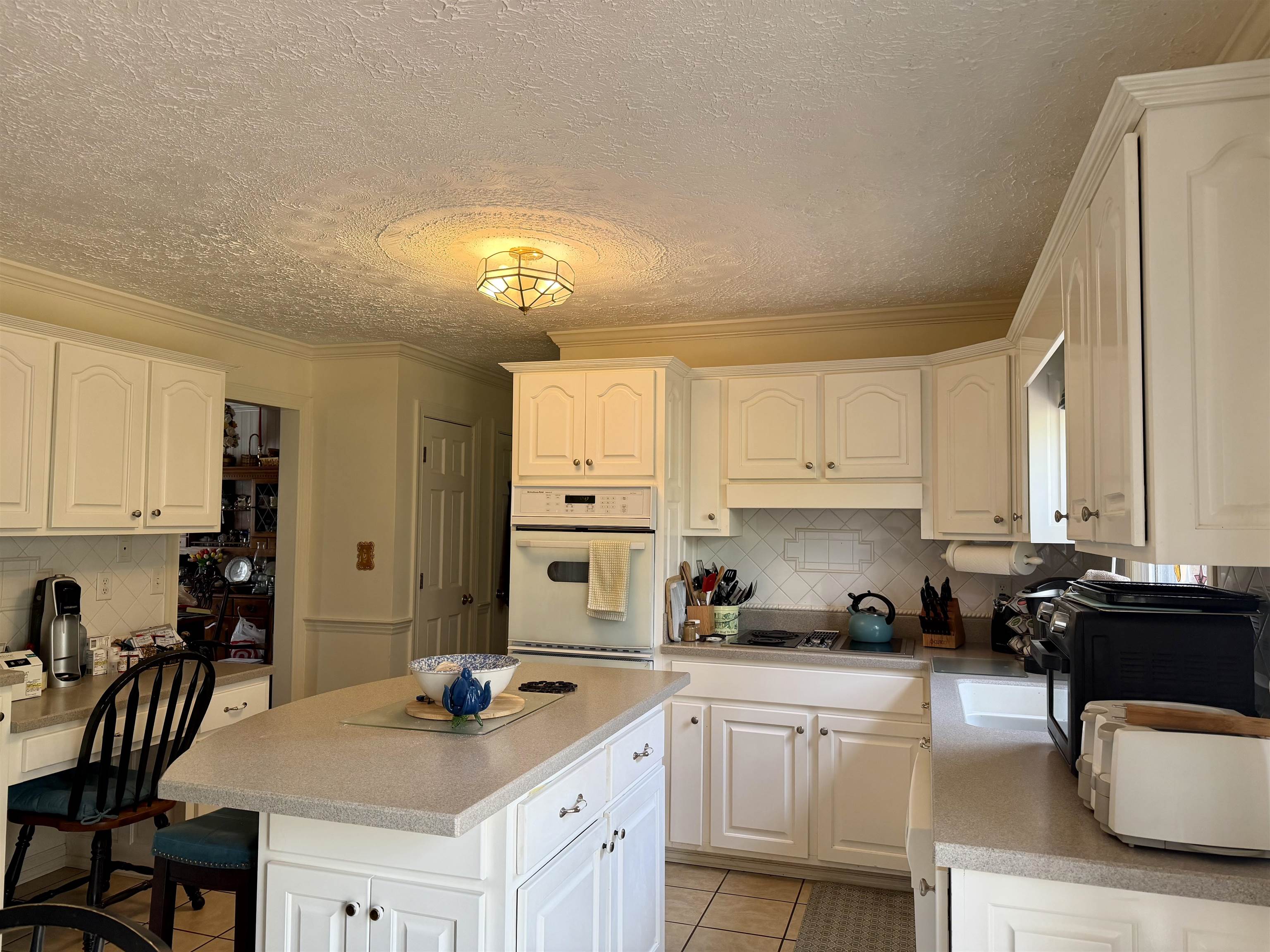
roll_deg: +0.1
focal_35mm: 24
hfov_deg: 71.6
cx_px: 635
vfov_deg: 56.8
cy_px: 476
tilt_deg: +2.9
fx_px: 881
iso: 160
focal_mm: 6.76
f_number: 1.78
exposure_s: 1/121
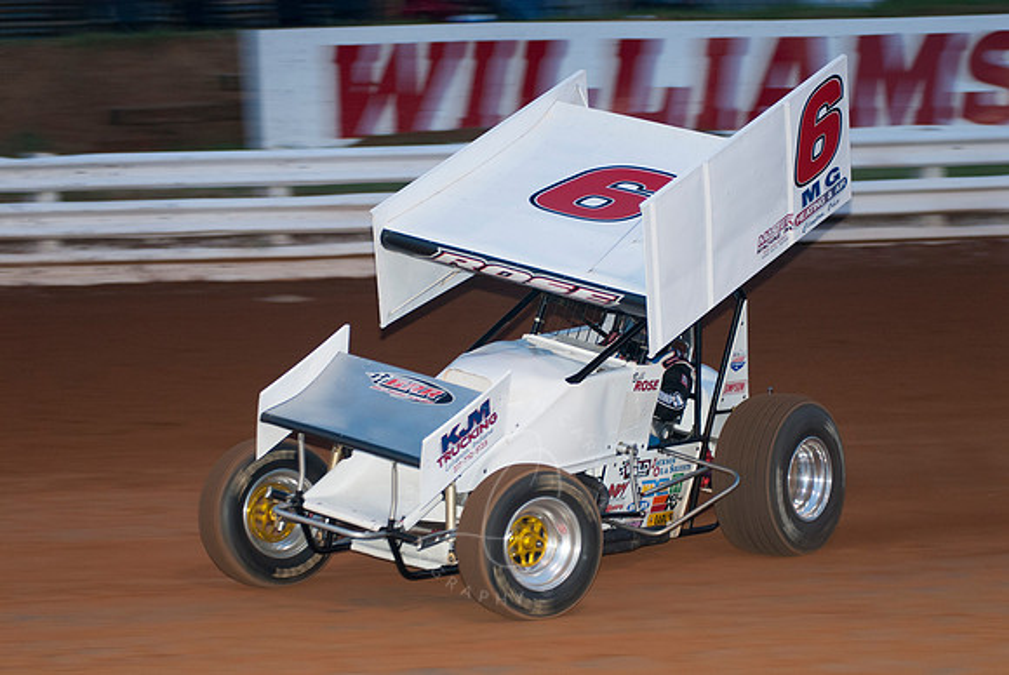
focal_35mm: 129
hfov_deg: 15.9
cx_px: 504
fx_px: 3619
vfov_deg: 10.7
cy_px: 338
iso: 250
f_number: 3.2
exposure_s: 1/320
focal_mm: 86
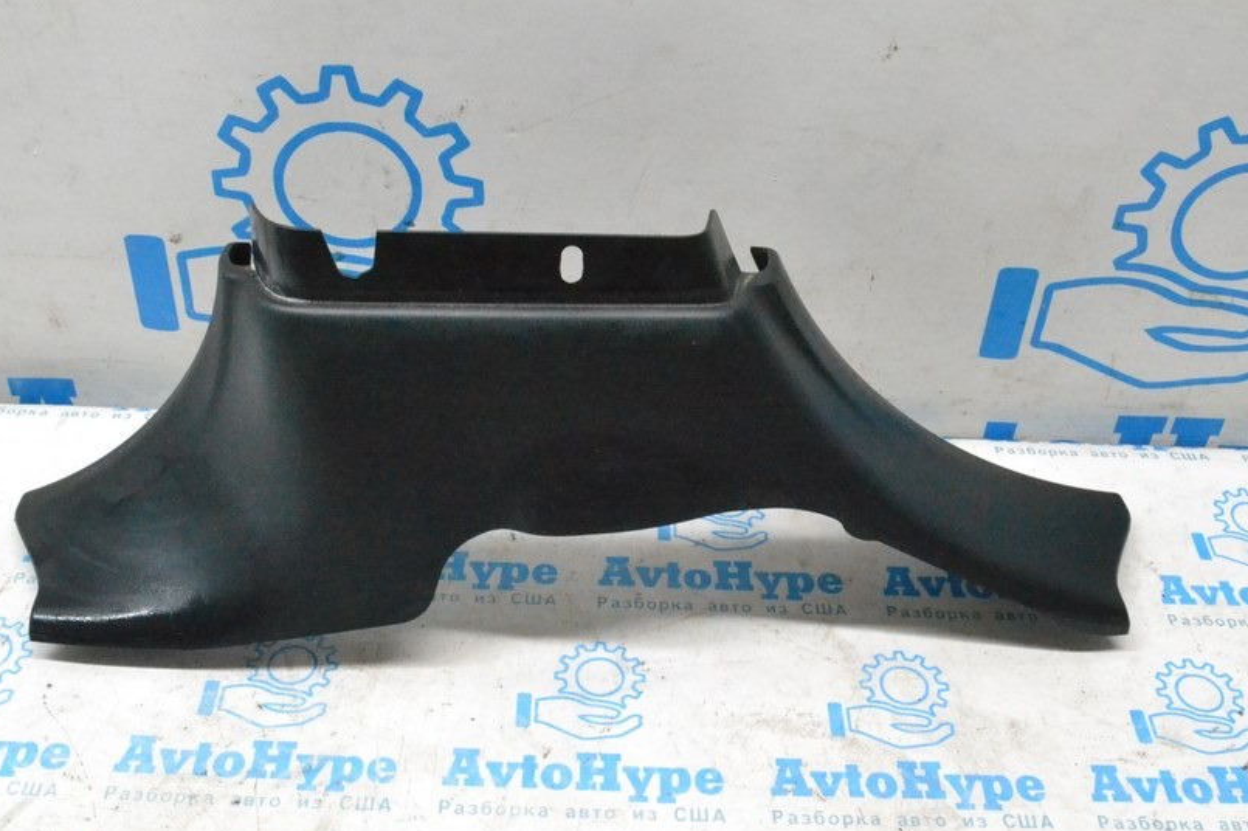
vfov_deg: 31.8
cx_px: 628
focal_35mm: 42
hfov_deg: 46.4
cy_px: 340
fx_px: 1455
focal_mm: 22
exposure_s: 1/125
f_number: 10
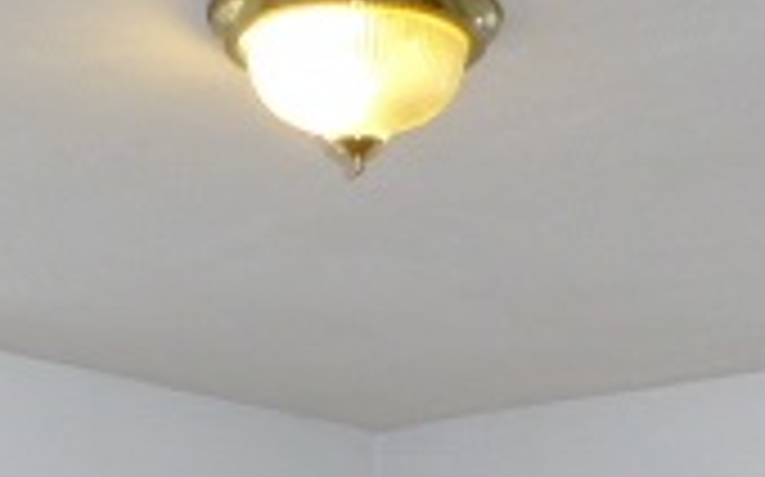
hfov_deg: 21.6
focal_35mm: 96
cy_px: 1066
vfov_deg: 11.6
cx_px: 351
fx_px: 2000
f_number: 3.3
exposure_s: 1/60
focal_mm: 4.3
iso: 200
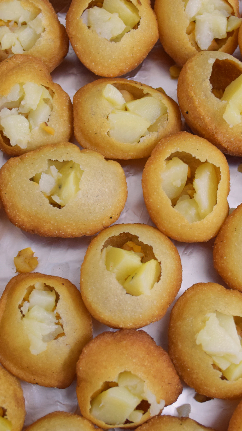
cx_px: 146
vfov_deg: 31.4
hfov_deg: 18.0
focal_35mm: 67
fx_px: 765
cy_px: 218
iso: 1000
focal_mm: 28
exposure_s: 1/30
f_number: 4.5
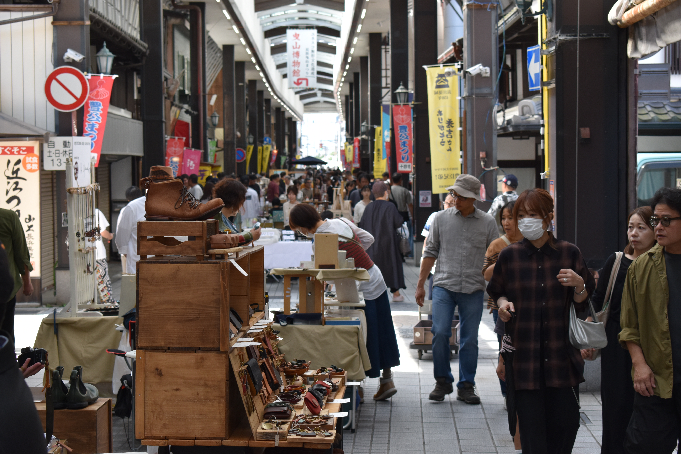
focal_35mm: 82
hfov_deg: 24.6
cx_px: 340
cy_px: 227
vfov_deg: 16.6
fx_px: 1561
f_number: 6.3
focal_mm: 55
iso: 400
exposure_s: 1/160
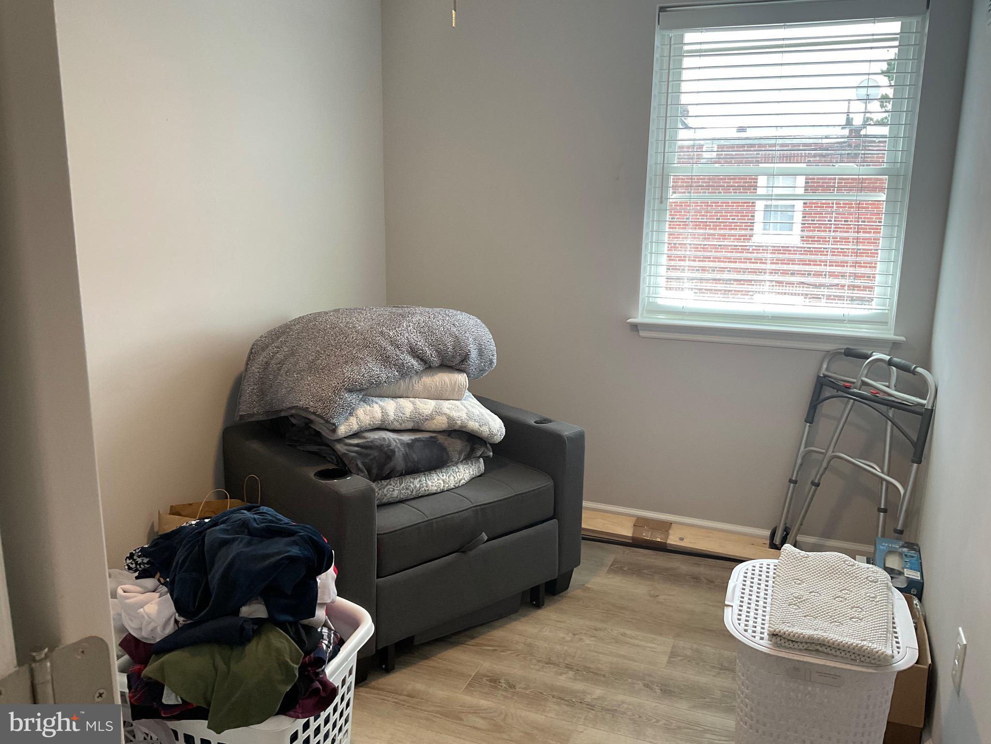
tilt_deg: -12.9
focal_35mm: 29
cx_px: 496
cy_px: 372
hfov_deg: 61.7
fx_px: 830
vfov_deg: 48.2
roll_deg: -1.5
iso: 64
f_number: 1.8
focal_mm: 3
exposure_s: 1/120
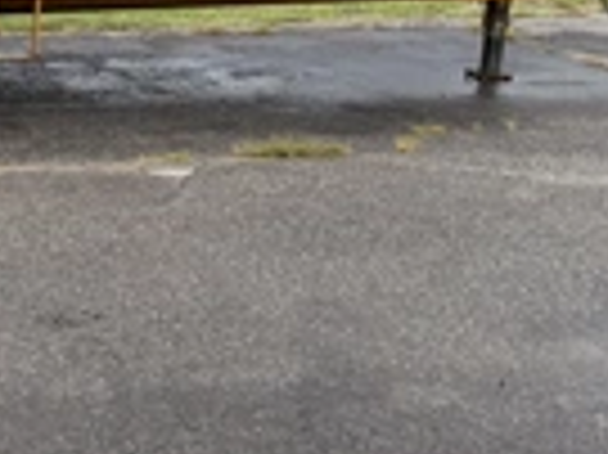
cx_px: -135
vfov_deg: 20.7
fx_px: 1246
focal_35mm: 71
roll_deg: +0.7
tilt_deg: -12.2
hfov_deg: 24.6
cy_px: 189
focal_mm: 6.76
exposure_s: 1/898
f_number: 1.78
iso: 100
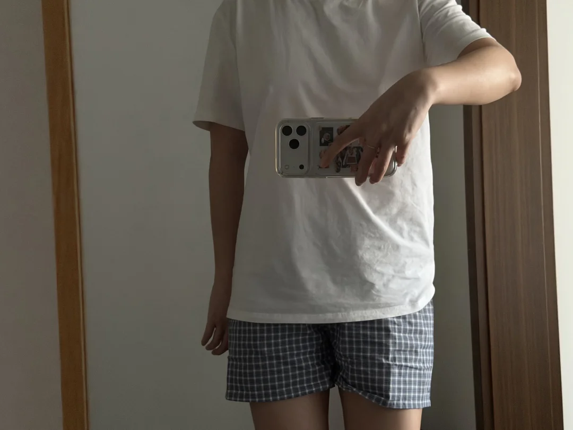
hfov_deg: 39.7
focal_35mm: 48
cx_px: 286
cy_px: 215
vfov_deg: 30.3
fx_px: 795
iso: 800
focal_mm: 6.76
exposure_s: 1/27
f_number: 1.78
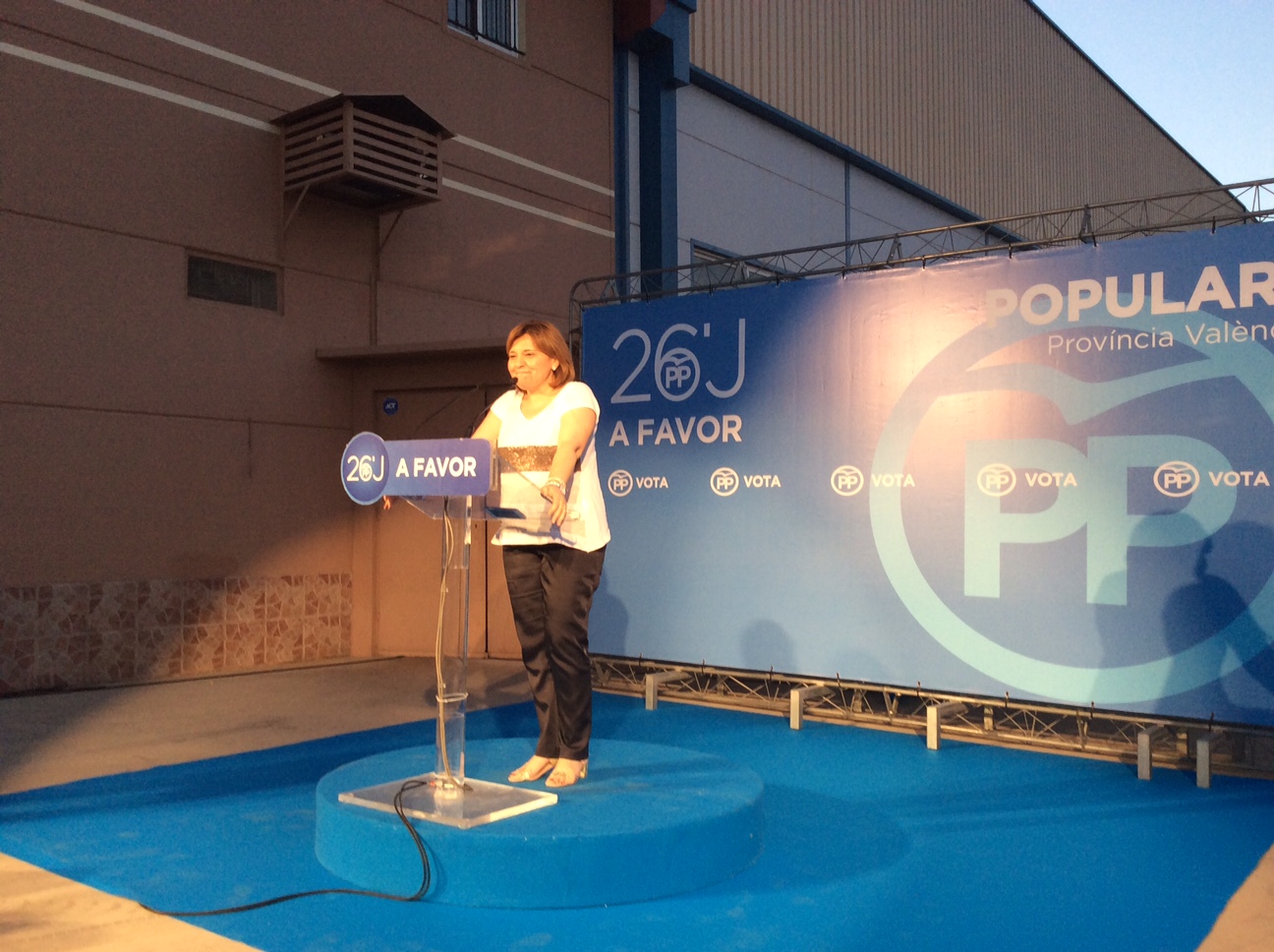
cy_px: 476
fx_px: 1176
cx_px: 637
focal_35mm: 32
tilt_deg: +3.1
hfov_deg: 56.9
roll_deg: +1.1
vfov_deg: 44.1
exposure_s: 1/25
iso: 50
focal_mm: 3.3
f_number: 2.4
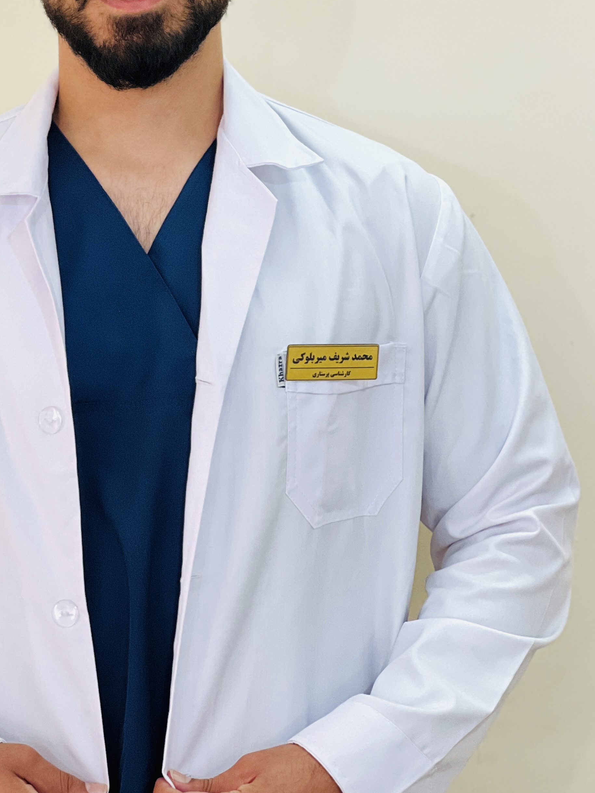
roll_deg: +0.4
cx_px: 117
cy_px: 214
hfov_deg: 11.6
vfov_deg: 15.5
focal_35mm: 127
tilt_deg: -4.8
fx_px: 2911
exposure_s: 1/33
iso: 160
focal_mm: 9
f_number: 2.8
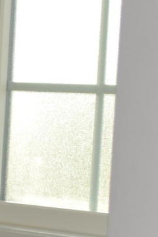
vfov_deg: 9.5
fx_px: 1426
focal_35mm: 217
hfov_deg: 6.2
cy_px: 147
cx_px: -121
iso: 100
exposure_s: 1/160
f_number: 4.2
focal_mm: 26
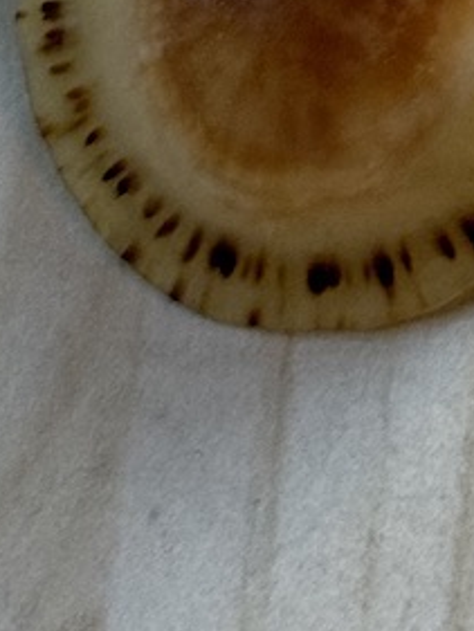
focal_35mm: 246
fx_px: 4488
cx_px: 946
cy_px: -748
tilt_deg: -76.6
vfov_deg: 7.6
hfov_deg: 5.9
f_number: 1.78
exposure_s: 1/60
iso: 200
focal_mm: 6.76
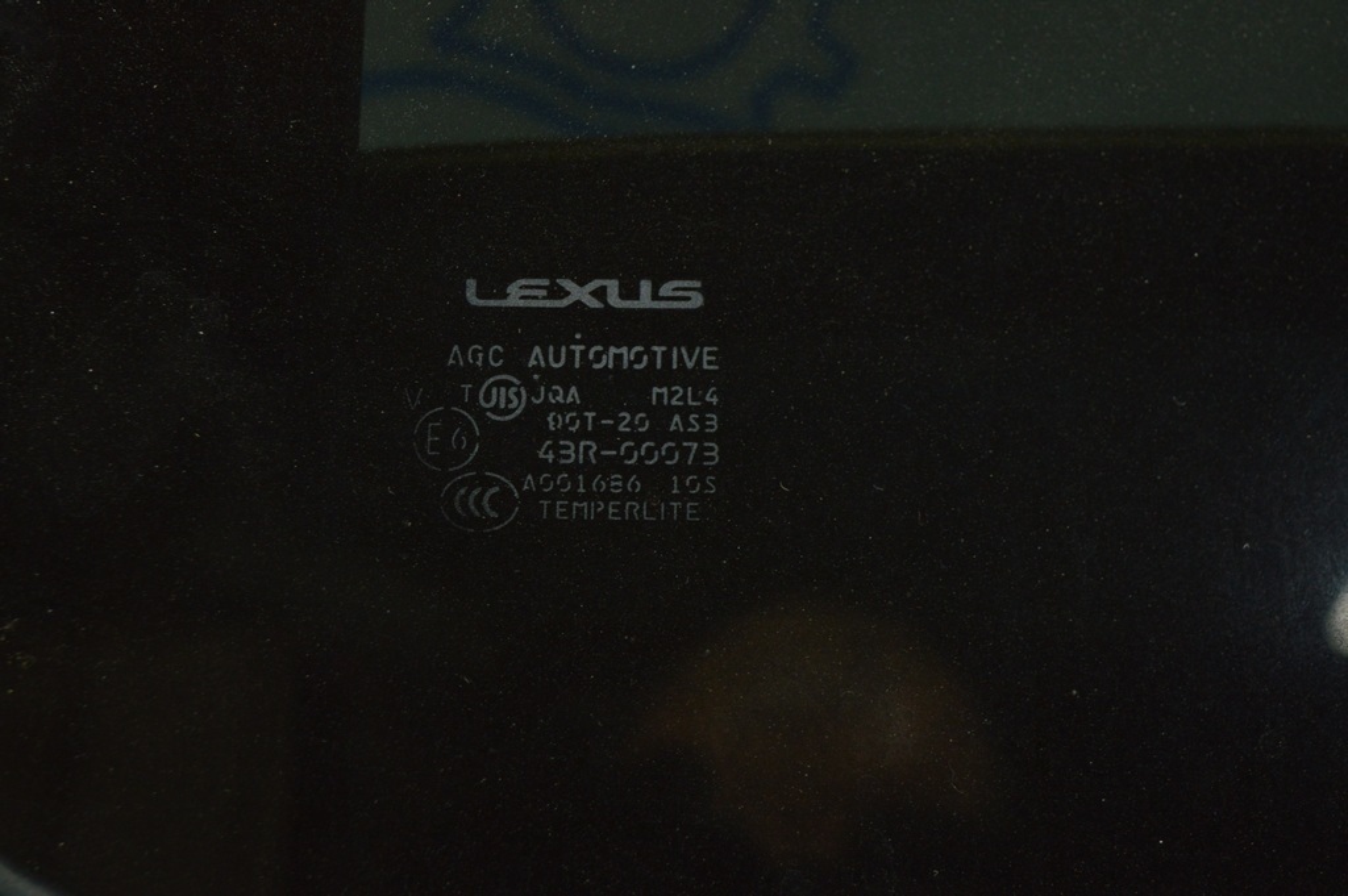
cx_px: 674
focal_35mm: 63
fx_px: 2357
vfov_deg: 21.5
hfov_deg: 31.9
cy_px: 448
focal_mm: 42
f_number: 5
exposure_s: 1/40
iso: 400
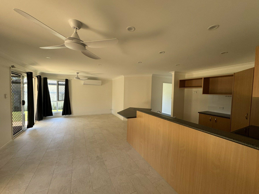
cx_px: 130
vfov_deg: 85.7
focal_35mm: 14
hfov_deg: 102.1
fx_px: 105
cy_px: 97
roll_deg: -1.6
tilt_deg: -3.0
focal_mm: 2.22
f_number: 2.2
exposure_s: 1/99
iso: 125
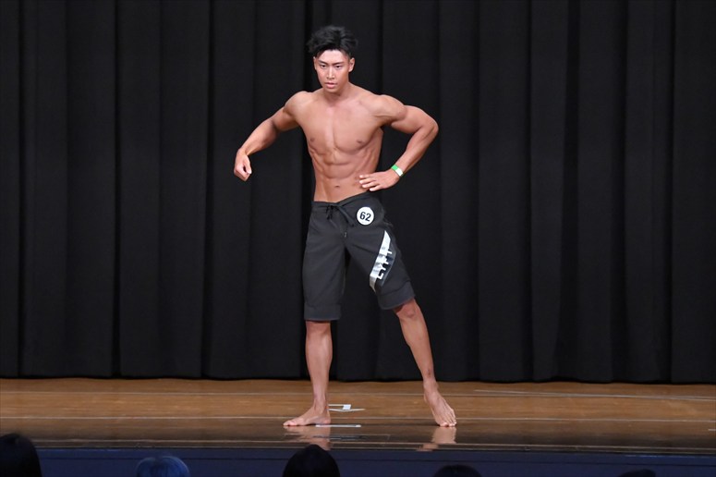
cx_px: 358
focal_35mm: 202
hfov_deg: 10.2
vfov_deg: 6.8
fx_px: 4016
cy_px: 238
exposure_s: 1/400
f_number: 5.6
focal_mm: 135
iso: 8000
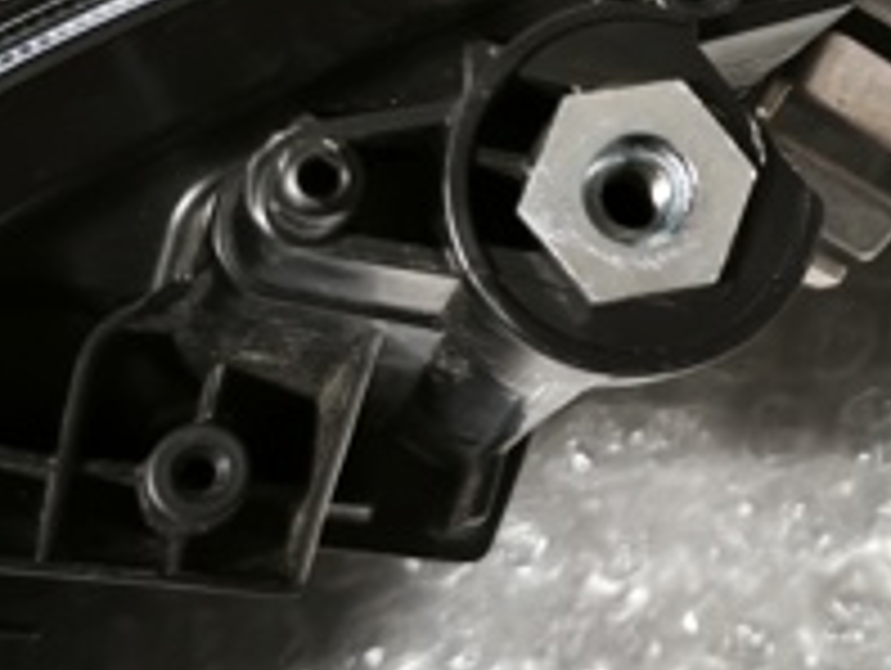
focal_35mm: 113
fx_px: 2912
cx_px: 1215
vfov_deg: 12.6
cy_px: -265
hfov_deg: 16.3
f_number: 1.7
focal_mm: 5.35
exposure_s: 1/33.3
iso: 1000
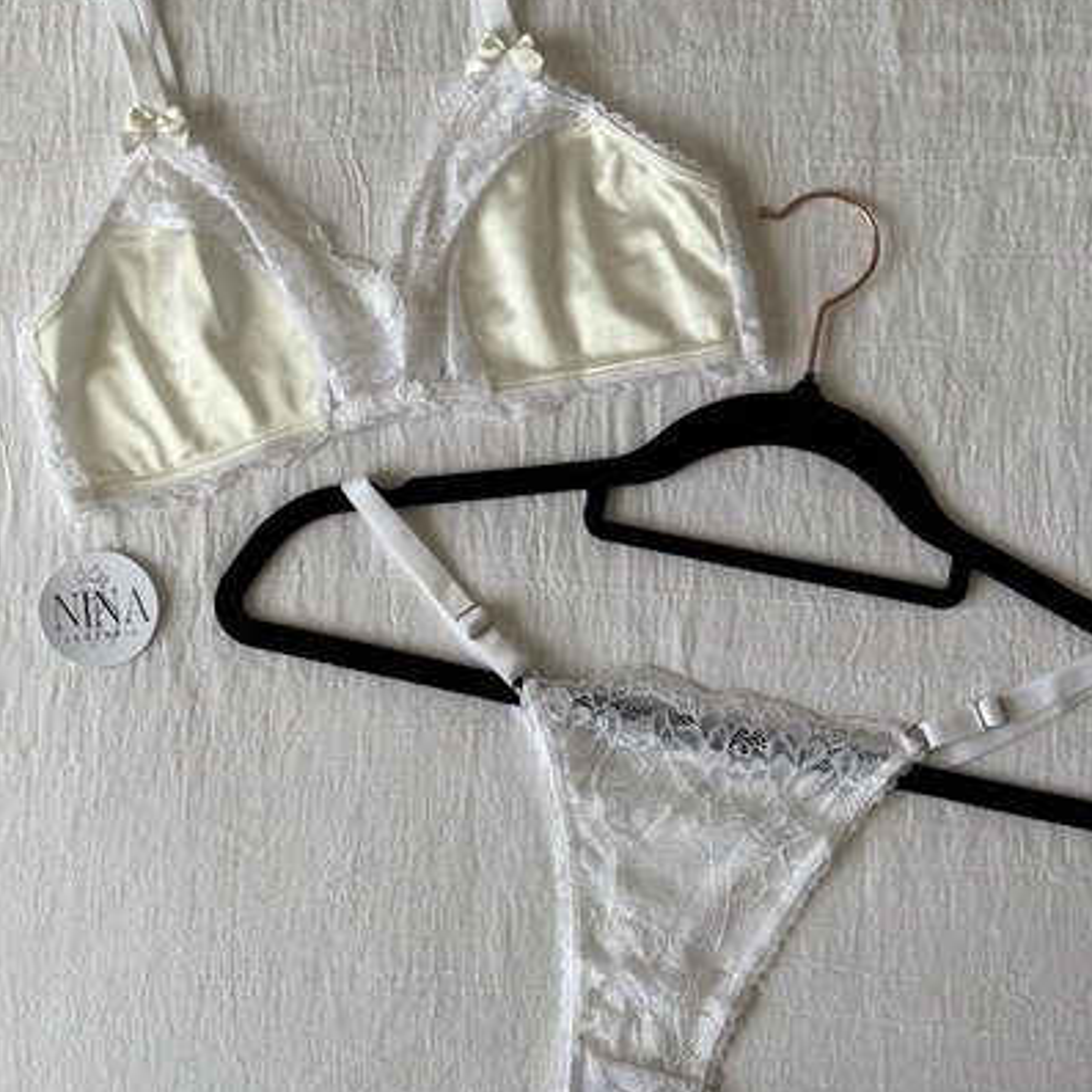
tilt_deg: -87.7
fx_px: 2034
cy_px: 540
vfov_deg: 30.0
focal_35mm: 57
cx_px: 547
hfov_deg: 30.0
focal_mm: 6.76
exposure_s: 1/68
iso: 100
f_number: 1.78
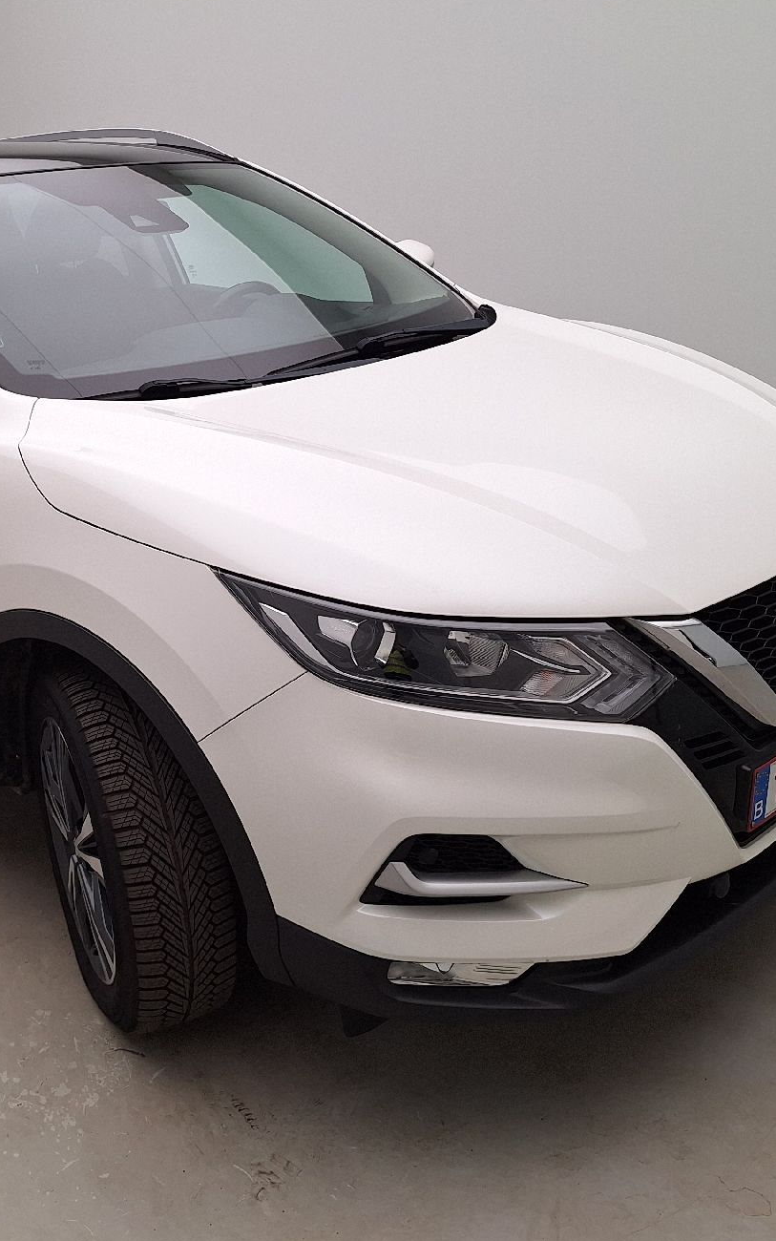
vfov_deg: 53.9
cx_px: 220
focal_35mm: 36
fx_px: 1218
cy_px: 558
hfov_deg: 34.8
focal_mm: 5.54
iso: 40
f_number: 1.8
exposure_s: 1/148
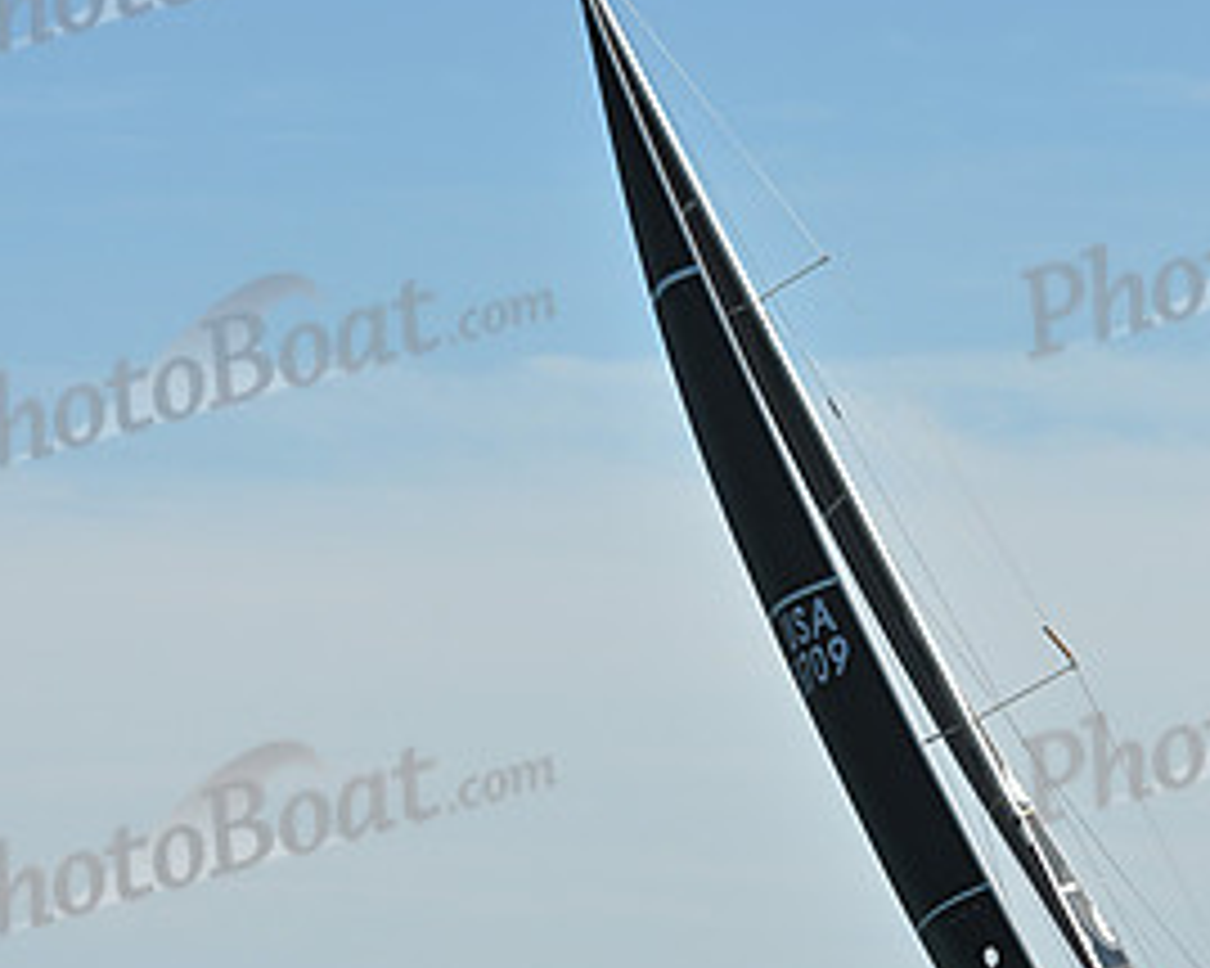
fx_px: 10131
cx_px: 789
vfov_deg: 5.5
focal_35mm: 283
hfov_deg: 6.8
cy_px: 540
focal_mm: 140
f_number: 8
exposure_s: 1/1600
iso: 320
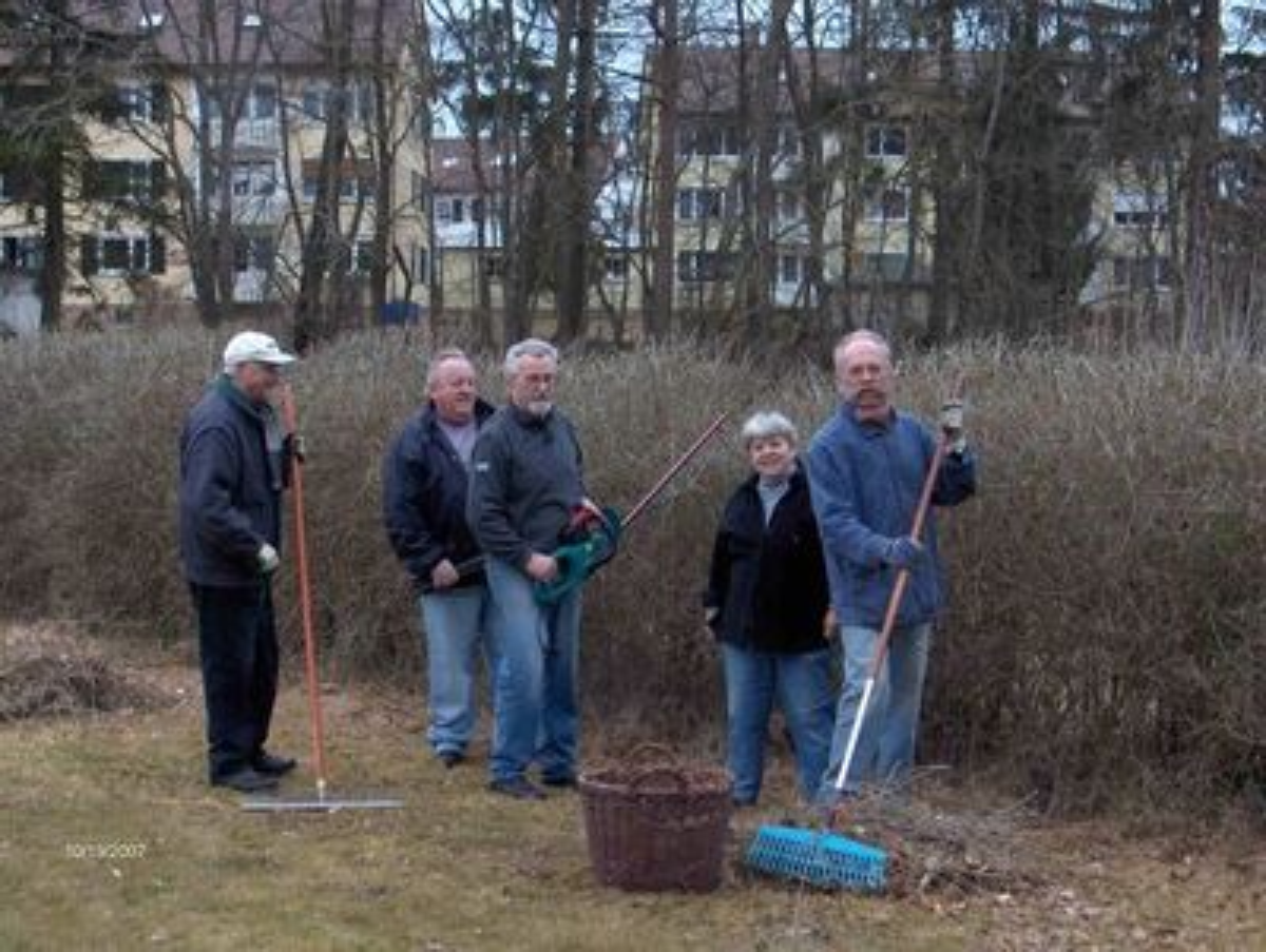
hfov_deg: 27.7
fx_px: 2563
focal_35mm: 70
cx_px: 633
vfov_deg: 21.1
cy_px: 476
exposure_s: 1/90
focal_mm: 14.3
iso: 100
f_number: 3.5
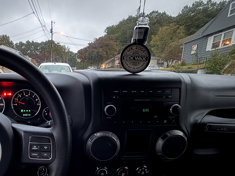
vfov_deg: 59.3
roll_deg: -0.3
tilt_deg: -12.5
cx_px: 66
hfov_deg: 72.3
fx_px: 149
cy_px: 121
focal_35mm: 22
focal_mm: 2.22
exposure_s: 1/12
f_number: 2.2
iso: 800
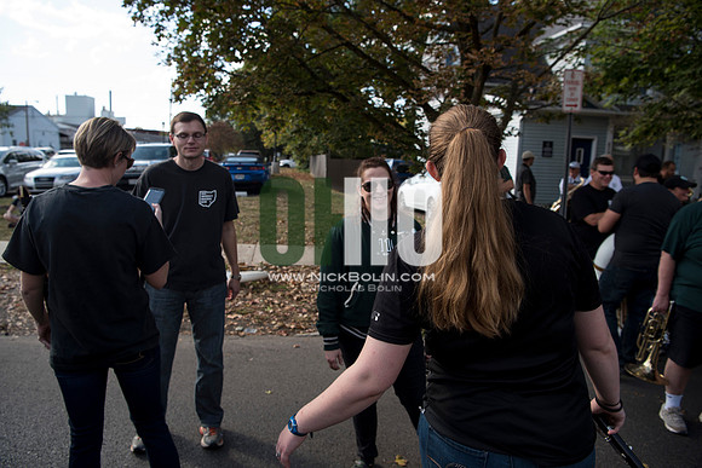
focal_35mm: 24
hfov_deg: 73.7
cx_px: 351
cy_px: 234
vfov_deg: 53.2
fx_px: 468
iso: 250
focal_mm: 24
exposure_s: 1/640
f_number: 4.5
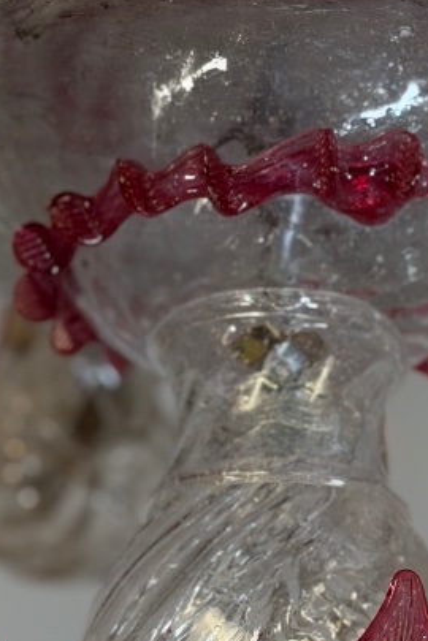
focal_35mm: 148
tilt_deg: +24.5
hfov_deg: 9.3
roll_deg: -0.4
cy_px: 399
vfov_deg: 13.9
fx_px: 2639
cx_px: 290
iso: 125
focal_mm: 6.76
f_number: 1.78
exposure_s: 1/100
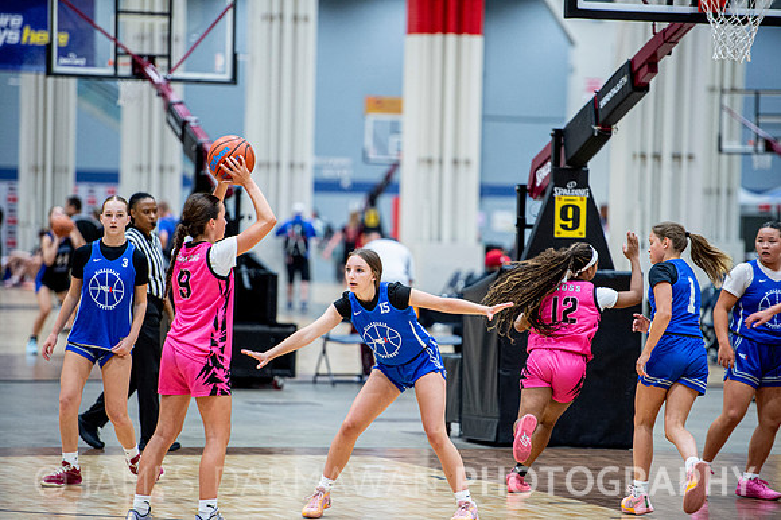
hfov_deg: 10.3
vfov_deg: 6.9
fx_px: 4336
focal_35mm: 200
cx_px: 390
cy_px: 260
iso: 2000
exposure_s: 1/400
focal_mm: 200
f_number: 2.8
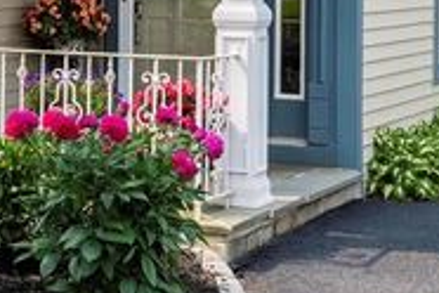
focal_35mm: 132
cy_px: -47
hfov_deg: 15.4
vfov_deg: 10.2
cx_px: 59
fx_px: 1610
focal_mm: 24
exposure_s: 1/1000
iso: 200
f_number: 6.3
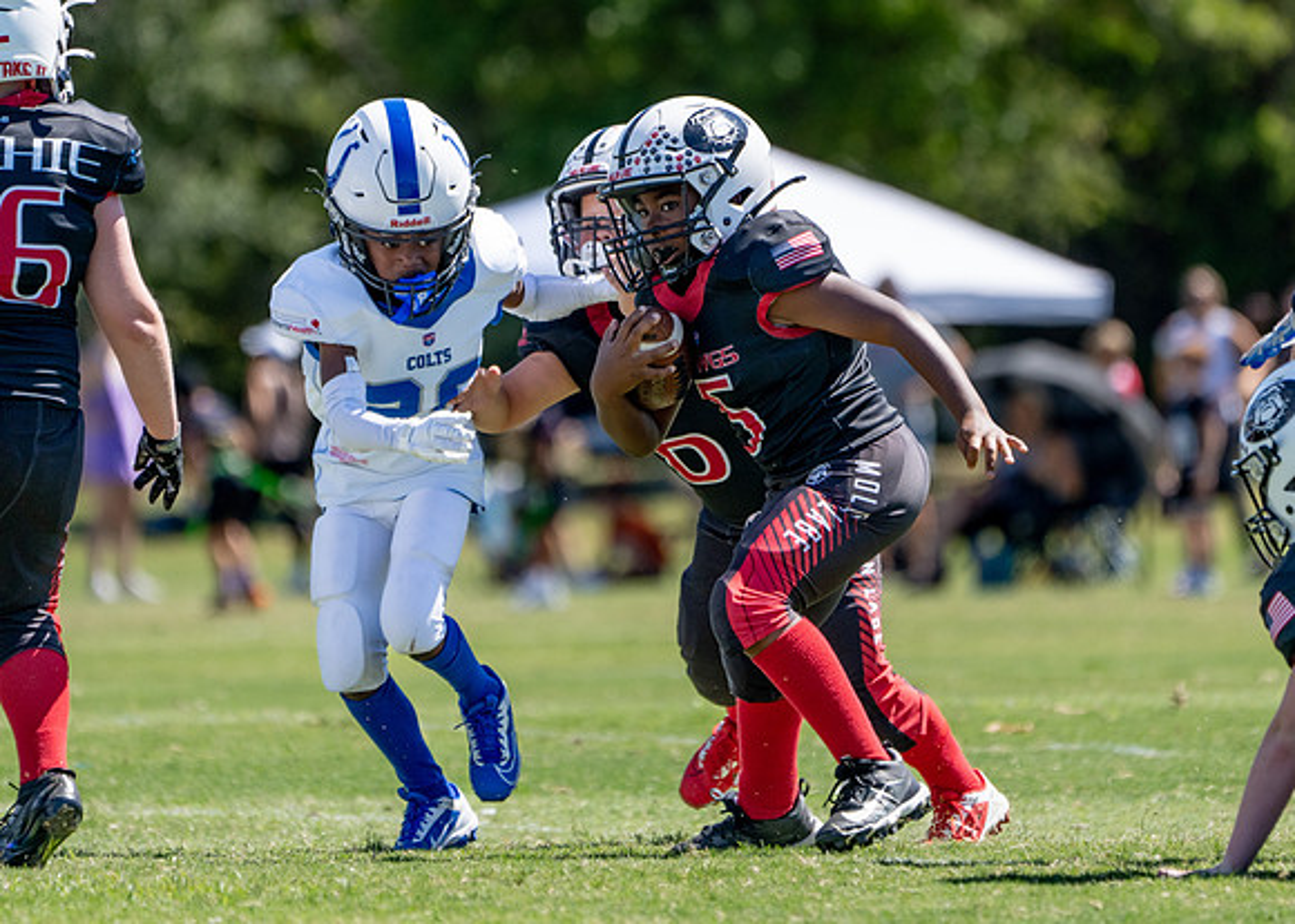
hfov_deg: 3.1
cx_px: 705
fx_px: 23837
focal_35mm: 648
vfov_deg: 2.2
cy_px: 336
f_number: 5.6
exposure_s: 1/1250
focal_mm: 400
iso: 320
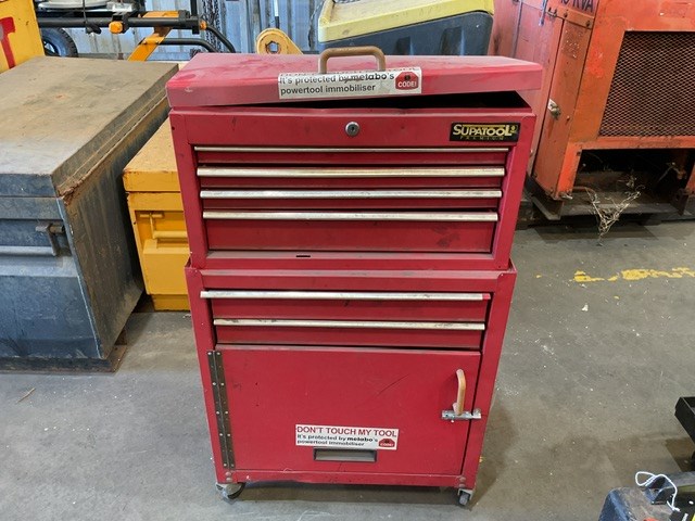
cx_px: 348
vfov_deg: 48.2
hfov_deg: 61.7
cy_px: 260
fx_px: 582
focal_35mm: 29
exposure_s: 1/60
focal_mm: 3
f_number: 1.8
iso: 160
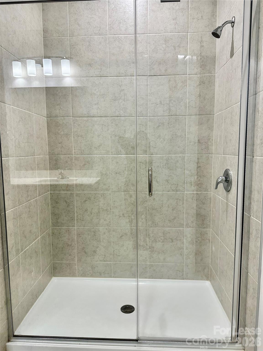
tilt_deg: -6.5
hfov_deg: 56.8
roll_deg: +0.2
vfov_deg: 71.6
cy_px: 176
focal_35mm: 24
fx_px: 243
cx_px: 132
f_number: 1.78
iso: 125
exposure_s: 1/120
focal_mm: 6.86
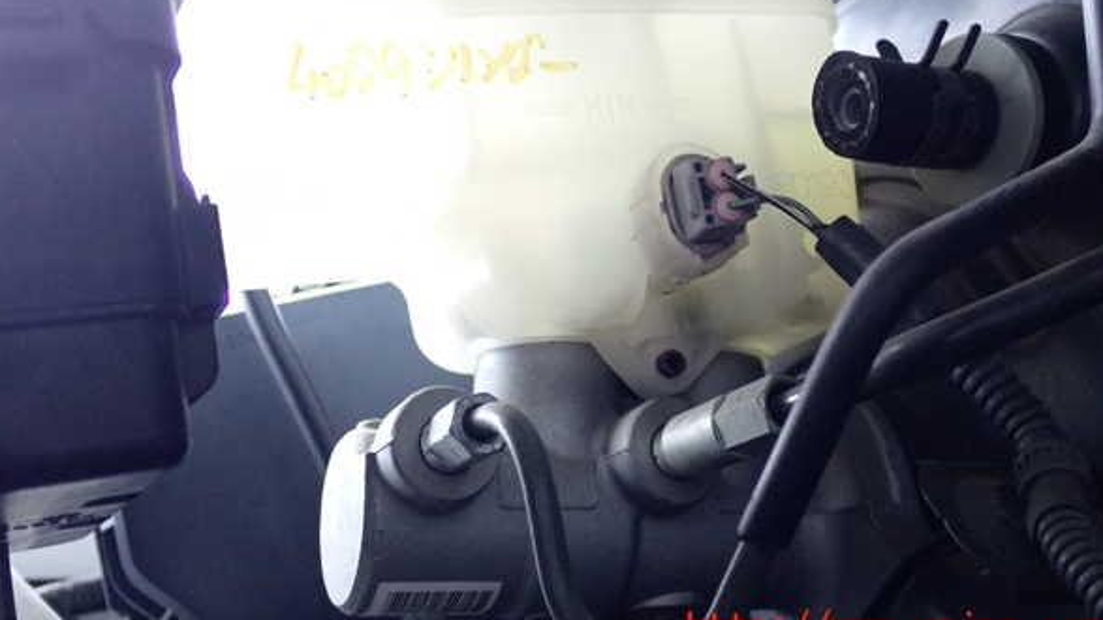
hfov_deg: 42.1
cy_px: 231
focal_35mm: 49
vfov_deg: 24.3
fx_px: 1433
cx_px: 547
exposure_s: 1/125
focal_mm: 7.84
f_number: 2.9
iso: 1600
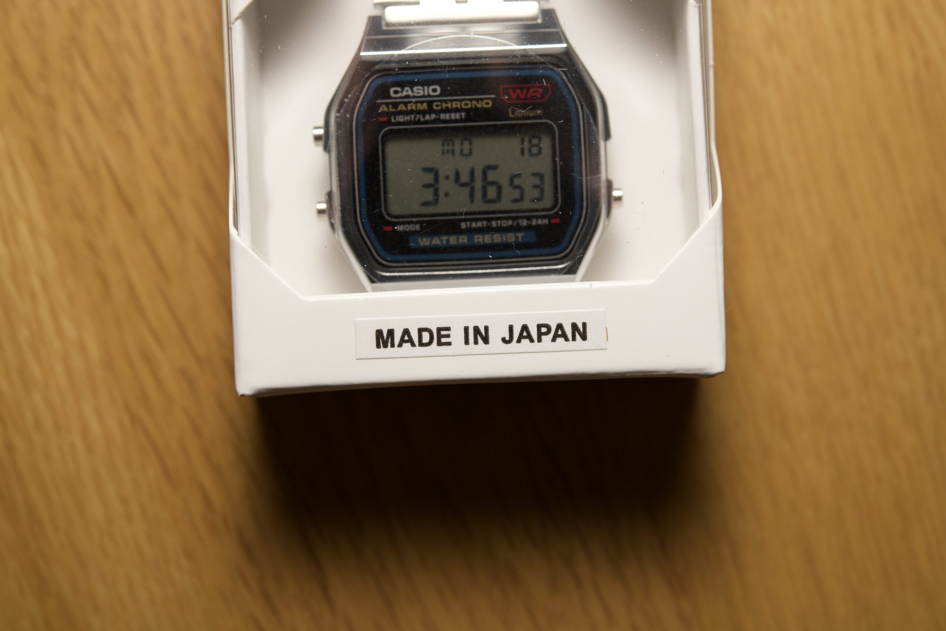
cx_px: 473
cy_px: 316
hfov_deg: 33.4
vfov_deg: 22.6
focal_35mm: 60
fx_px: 1577
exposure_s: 1/250
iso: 200
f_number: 8
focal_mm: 60
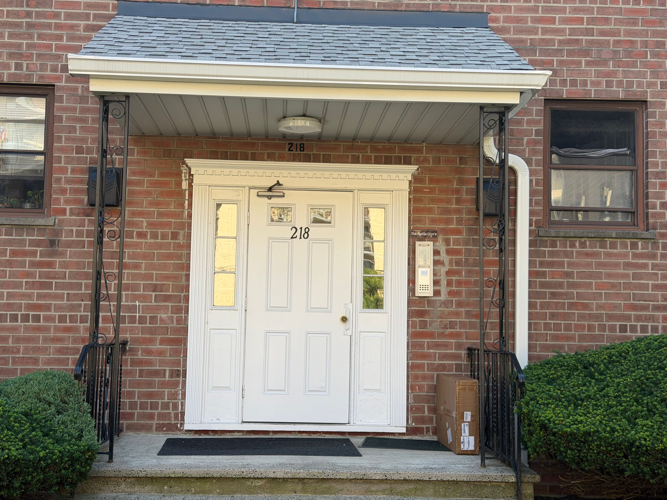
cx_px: 328
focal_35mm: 49
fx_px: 944
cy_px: 250
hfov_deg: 38.9
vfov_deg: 29.7
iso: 64
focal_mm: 6.76
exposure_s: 1/652
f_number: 1.78
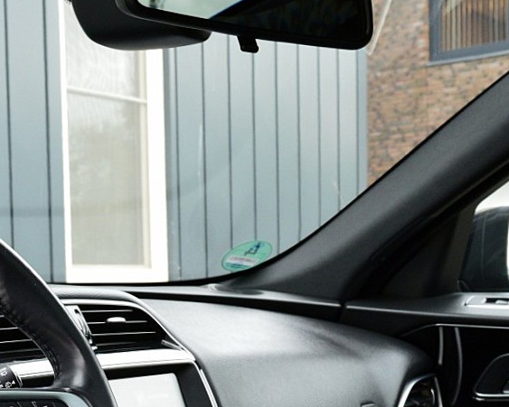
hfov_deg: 25.1
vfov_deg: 20.3
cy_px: 410
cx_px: 34
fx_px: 1100
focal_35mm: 73
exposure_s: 1/60
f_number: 7.1
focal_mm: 18
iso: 800
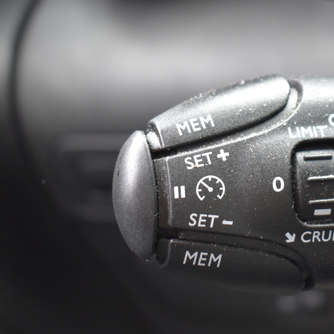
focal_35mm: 74
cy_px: 146
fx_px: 808
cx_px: 283
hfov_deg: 22.9
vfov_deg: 23.3
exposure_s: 1/125
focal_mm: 26
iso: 800
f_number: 4.8
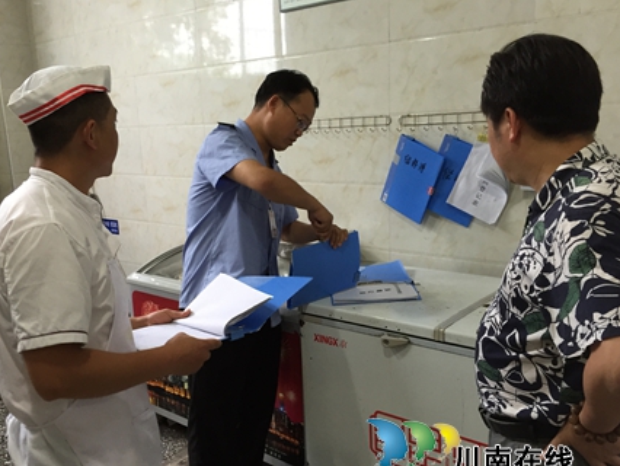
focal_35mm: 34
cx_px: 275
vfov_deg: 41.8
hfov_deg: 53.8
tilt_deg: -11.9
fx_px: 609
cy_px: 256
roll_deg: +0.4
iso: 125
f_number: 2.2
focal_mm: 4.15
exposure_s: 1/33
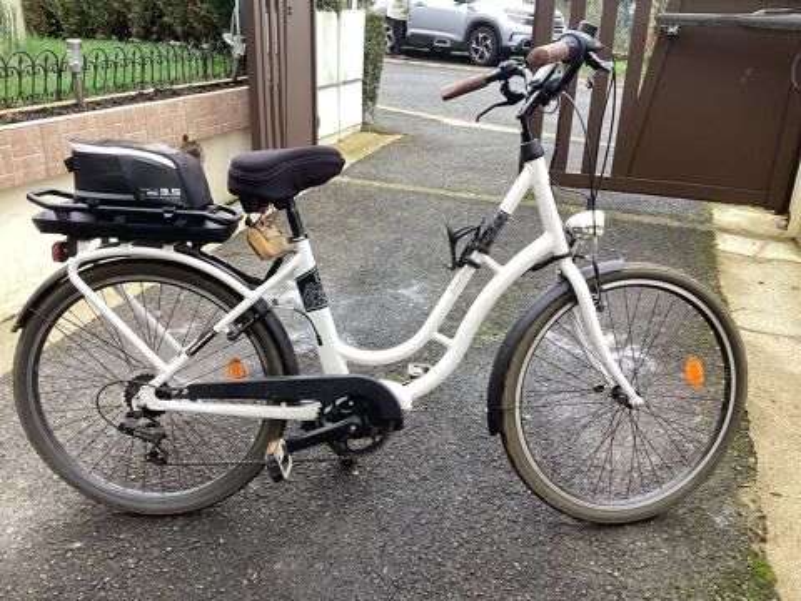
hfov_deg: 58.4
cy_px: 300
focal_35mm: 31
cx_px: 400
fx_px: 717
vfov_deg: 45.4
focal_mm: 3.3
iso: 80
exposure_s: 1/100
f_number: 2.4
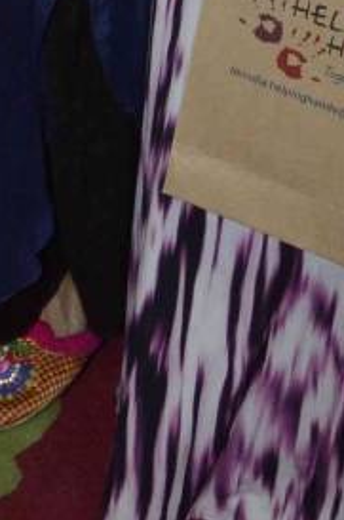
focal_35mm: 185
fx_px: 2661
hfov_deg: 7.2
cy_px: -634
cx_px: -224
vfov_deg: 10.0
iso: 800
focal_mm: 21
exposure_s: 1/200
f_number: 8
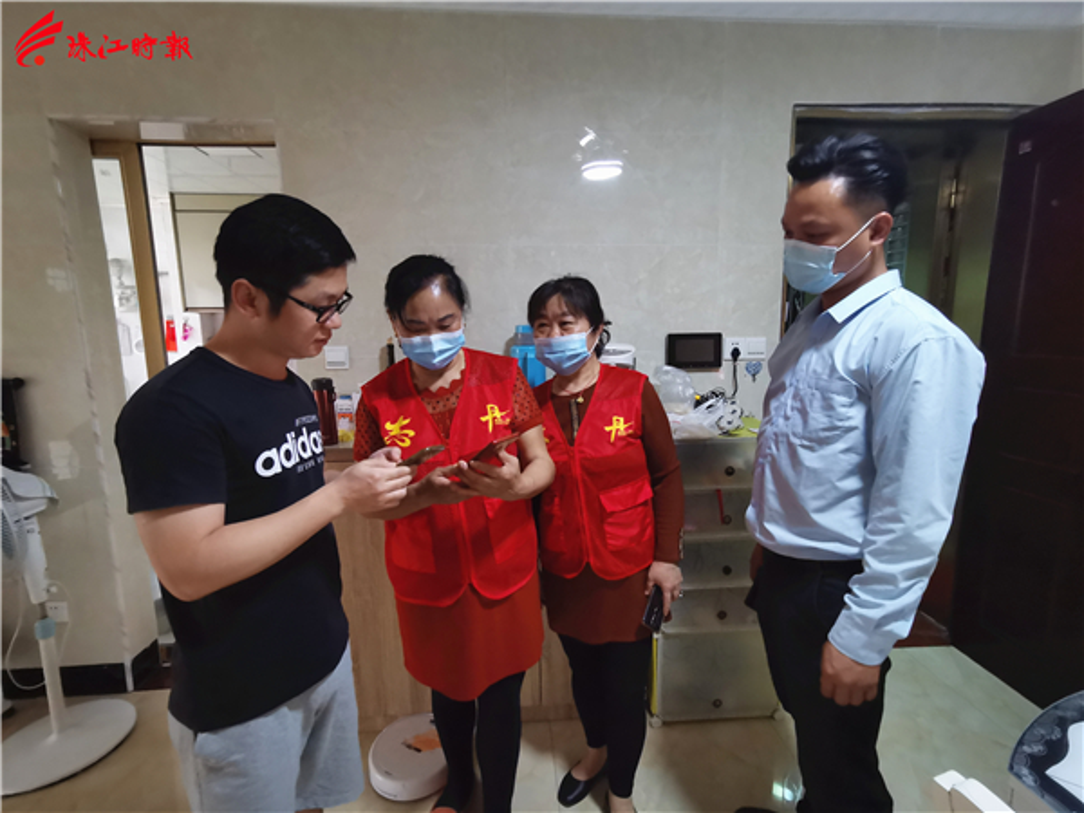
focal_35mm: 17
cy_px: 406
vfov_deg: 74.7
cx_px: 542
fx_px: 532
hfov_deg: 91.0
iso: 640
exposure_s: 1/33.3
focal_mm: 2.26
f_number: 2.2
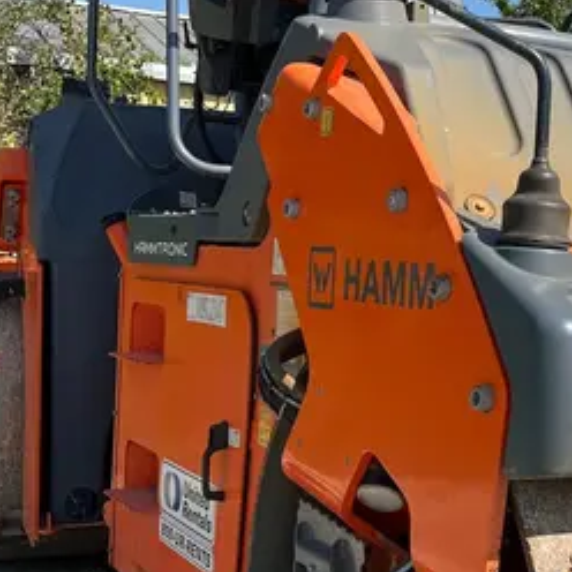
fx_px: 1271
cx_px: 563
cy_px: 324
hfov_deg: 24.3
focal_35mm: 68
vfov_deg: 25.3
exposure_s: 1/3215
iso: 50
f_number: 1.6
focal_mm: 5.1
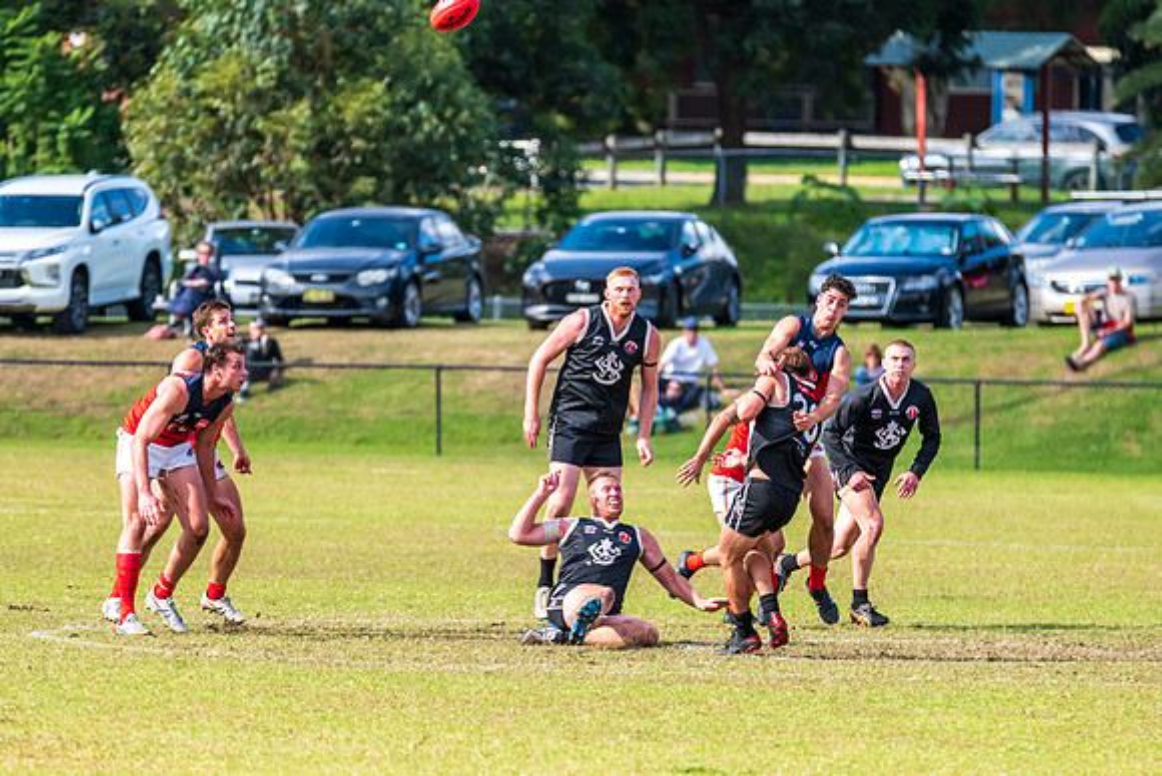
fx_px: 13277
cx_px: 628
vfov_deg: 3.3
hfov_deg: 5.0
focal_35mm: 411
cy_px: 419
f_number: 7.1
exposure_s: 1/1600
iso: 800
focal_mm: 380
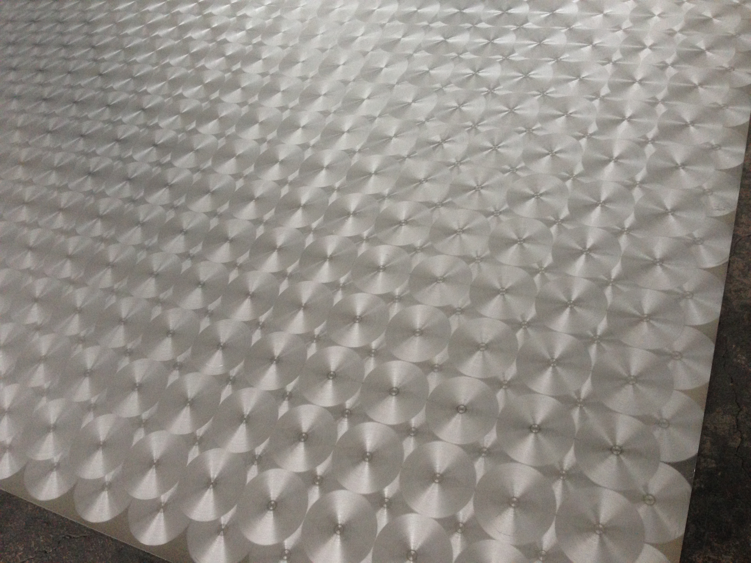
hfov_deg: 55.4
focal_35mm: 33
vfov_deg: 42.9
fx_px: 716
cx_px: 376
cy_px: 282
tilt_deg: -50.8
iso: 200
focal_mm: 4.12
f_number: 2.4
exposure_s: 1/20
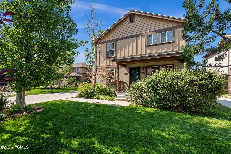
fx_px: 90
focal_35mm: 14
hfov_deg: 104.3
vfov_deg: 81.1
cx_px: 116
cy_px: 77
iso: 500
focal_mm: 14
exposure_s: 1/500
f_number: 7.1
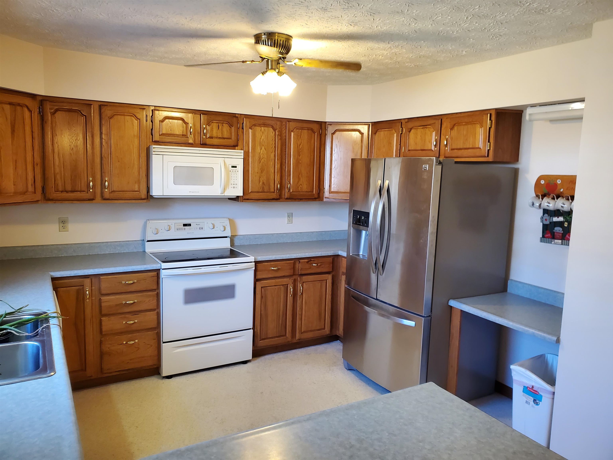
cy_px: 230
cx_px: 306
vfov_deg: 53.1
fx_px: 460
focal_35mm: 26
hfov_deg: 67.3
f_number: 2.4
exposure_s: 1/40
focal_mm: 4.3
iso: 250
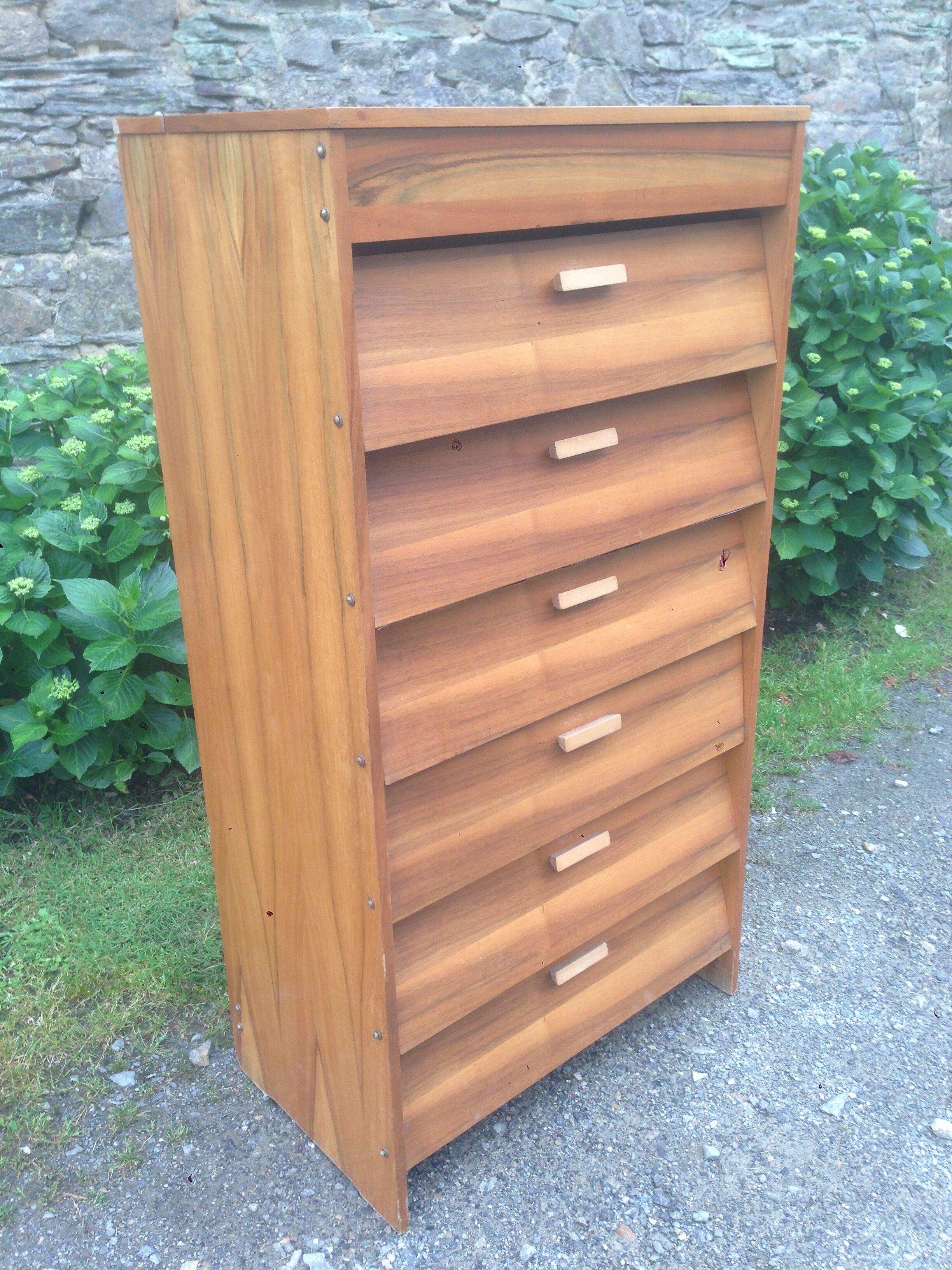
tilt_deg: -21.5
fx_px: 1210
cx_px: 476
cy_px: 635
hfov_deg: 42.9
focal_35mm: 33
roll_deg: +2.1
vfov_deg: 55.4
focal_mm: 4.12
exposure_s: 1/120
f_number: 2.4
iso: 50
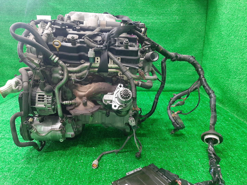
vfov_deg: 53.1
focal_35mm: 26
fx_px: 186
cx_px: 124
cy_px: 92
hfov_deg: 67.3
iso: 167
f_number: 1.7
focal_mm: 3.93
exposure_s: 1/33
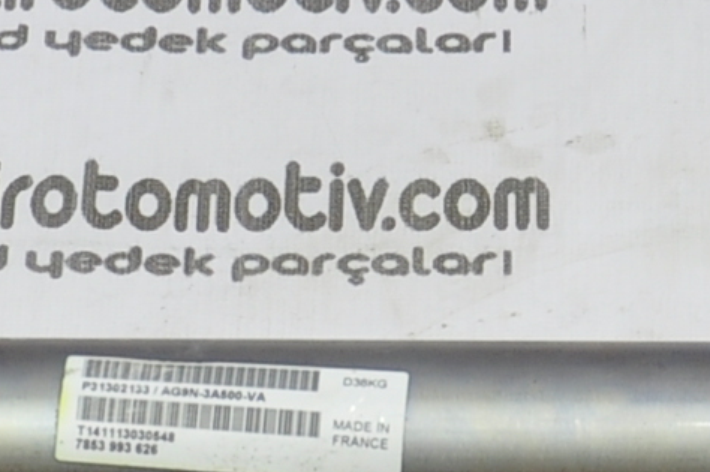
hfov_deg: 9.2
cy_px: 405
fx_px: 4413
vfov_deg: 6.1
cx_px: 388
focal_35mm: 224
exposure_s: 1/40
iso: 200
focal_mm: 22
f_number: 4.5
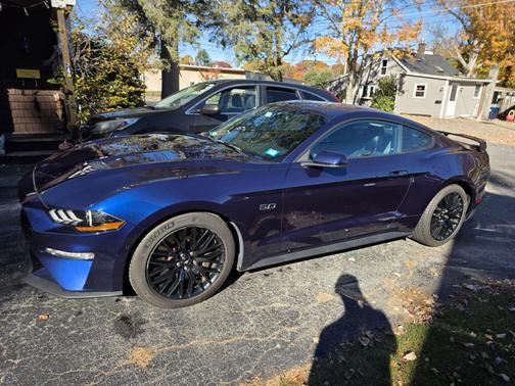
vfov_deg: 58.9
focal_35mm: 23
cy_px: 193
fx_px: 342
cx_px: 258
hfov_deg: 73.9
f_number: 1.7
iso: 80
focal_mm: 6.3
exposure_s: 1/2635
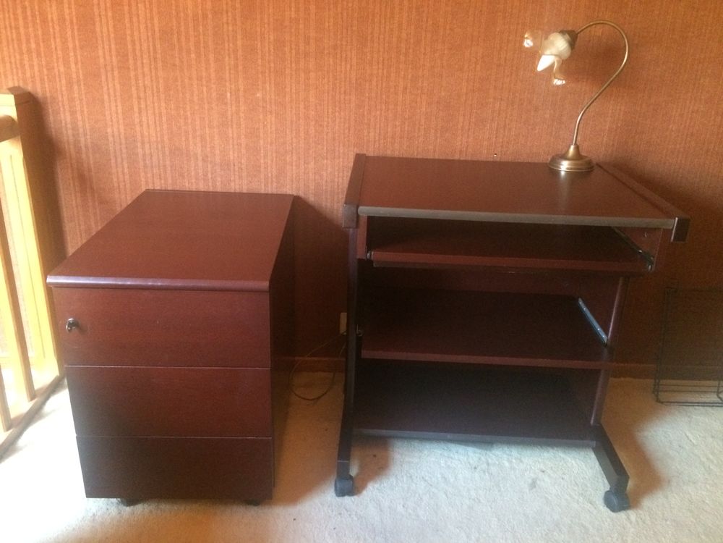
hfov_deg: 61.7
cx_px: 362
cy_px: 272
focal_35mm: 29
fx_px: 606
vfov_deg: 48.2
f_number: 2.2
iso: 500
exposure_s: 1/17
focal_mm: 4.15
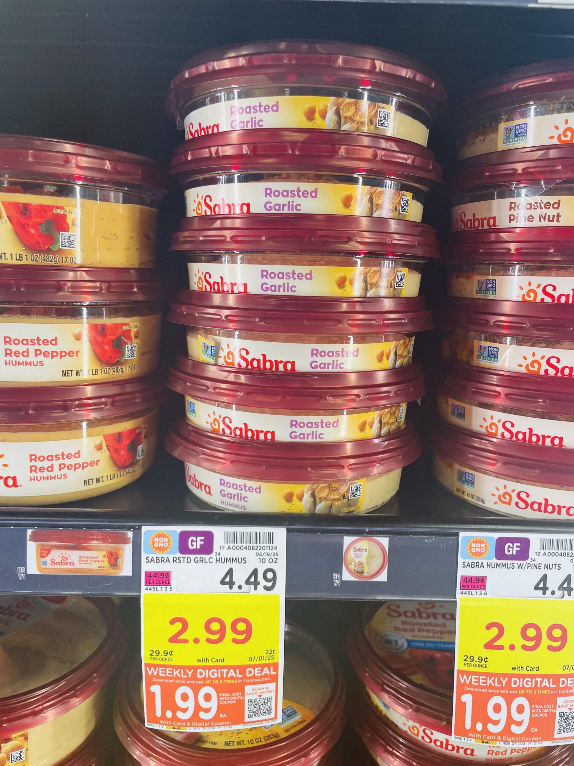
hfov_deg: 53.1
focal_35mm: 26
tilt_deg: -10.6
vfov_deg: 67.3
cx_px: 287
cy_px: 383
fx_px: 575
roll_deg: -1.4
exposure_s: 1/120
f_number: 1.6
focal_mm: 4.2
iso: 64
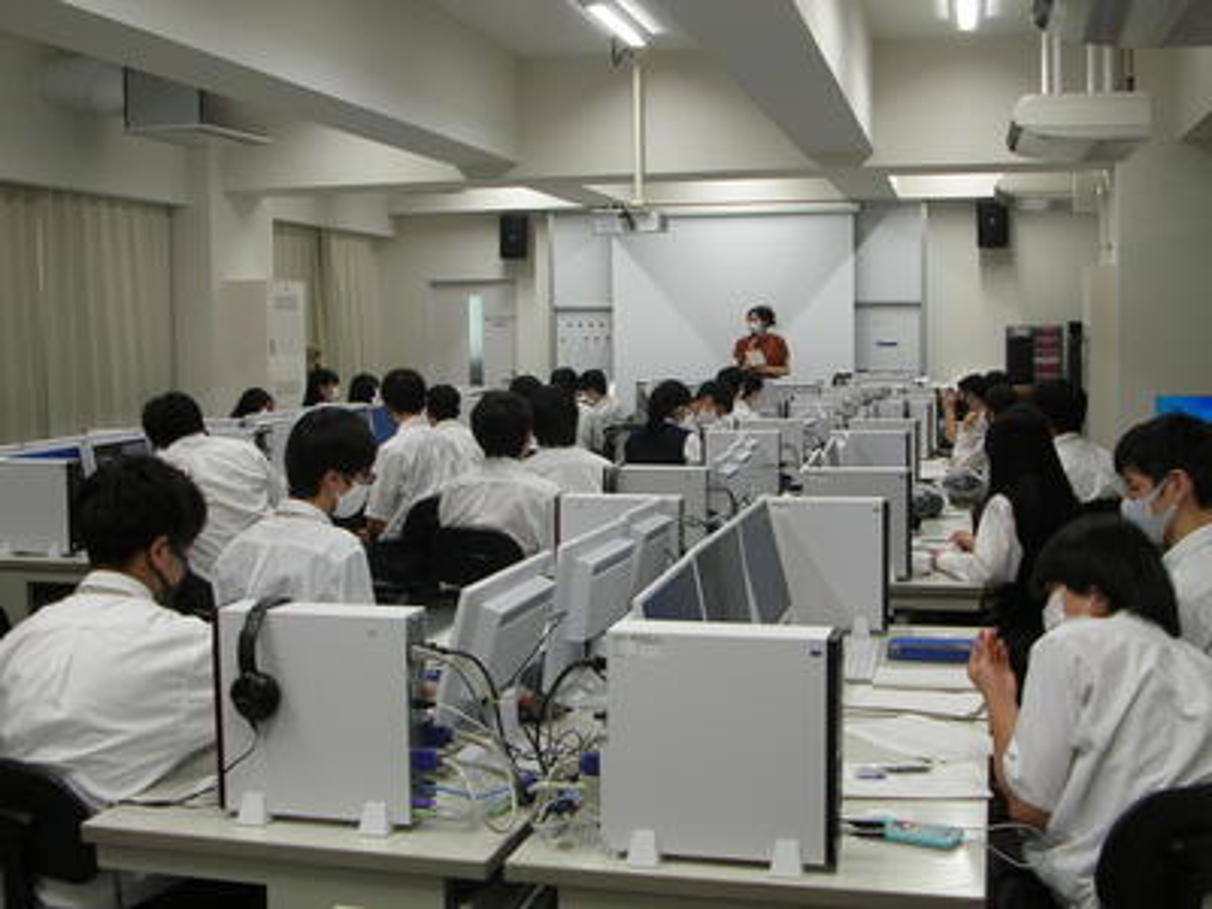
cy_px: 454
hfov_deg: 42.1
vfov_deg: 32.2
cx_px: 606
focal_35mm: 45
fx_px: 1576
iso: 50
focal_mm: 7.5
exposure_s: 1/20.1
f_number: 3.1
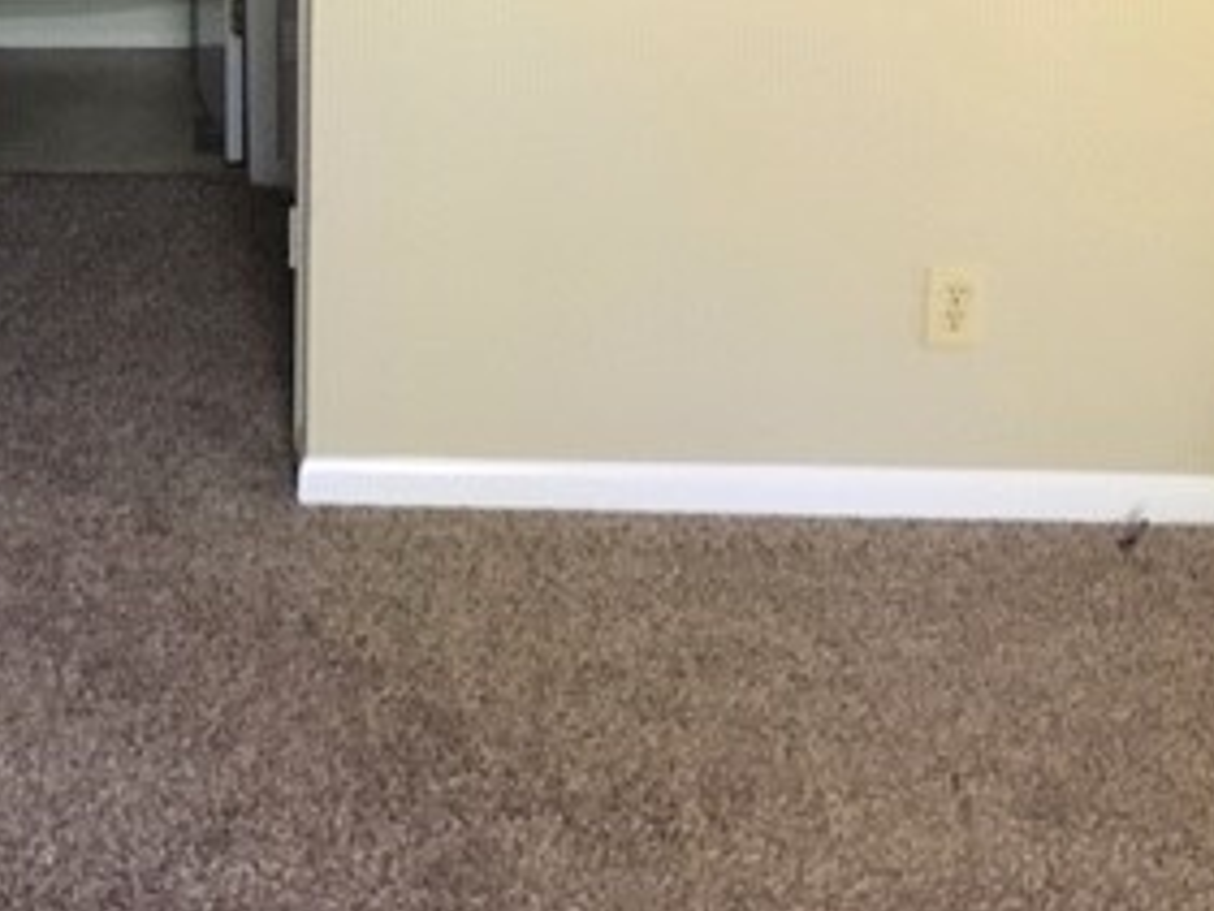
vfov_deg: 21.7
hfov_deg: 27.8
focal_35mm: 66
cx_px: 35
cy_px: 60
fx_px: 2316
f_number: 2.2
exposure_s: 1/15
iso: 250
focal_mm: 4.15
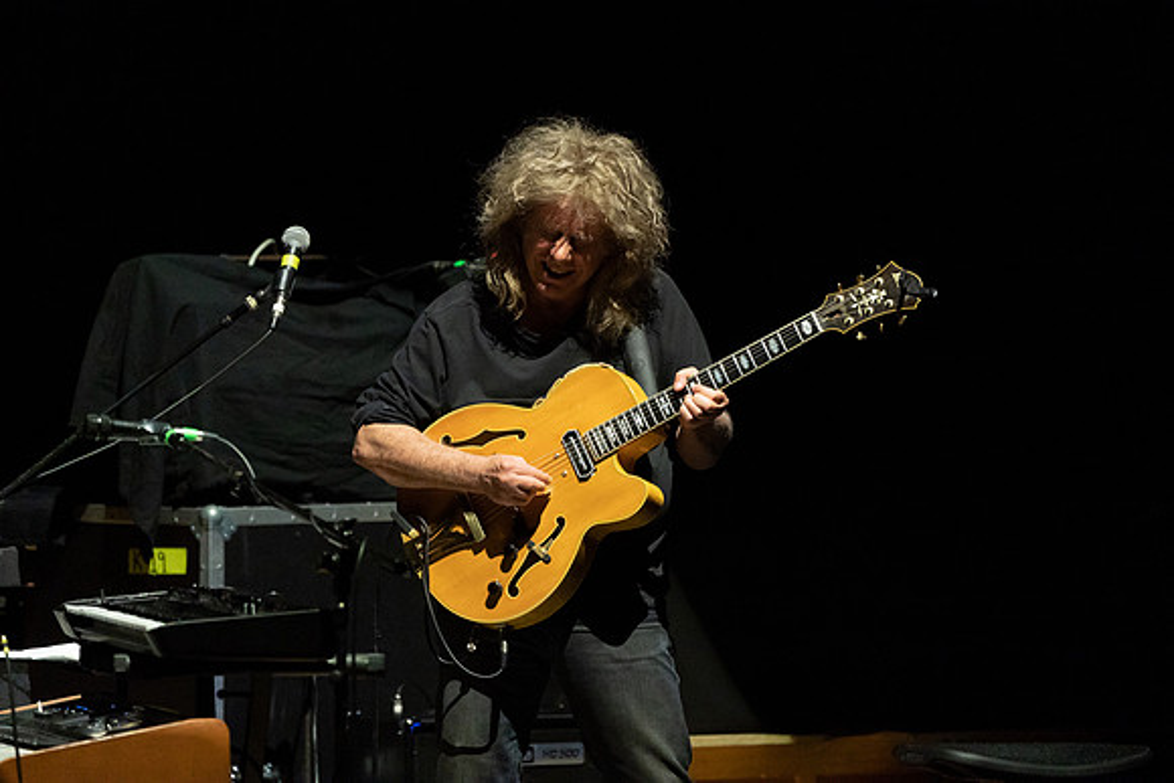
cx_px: 587
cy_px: 392
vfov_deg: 3.5
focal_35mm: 394
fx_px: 12851
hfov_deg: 5.2
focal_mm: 394
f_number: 5.6
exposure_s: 1/250
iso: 3200
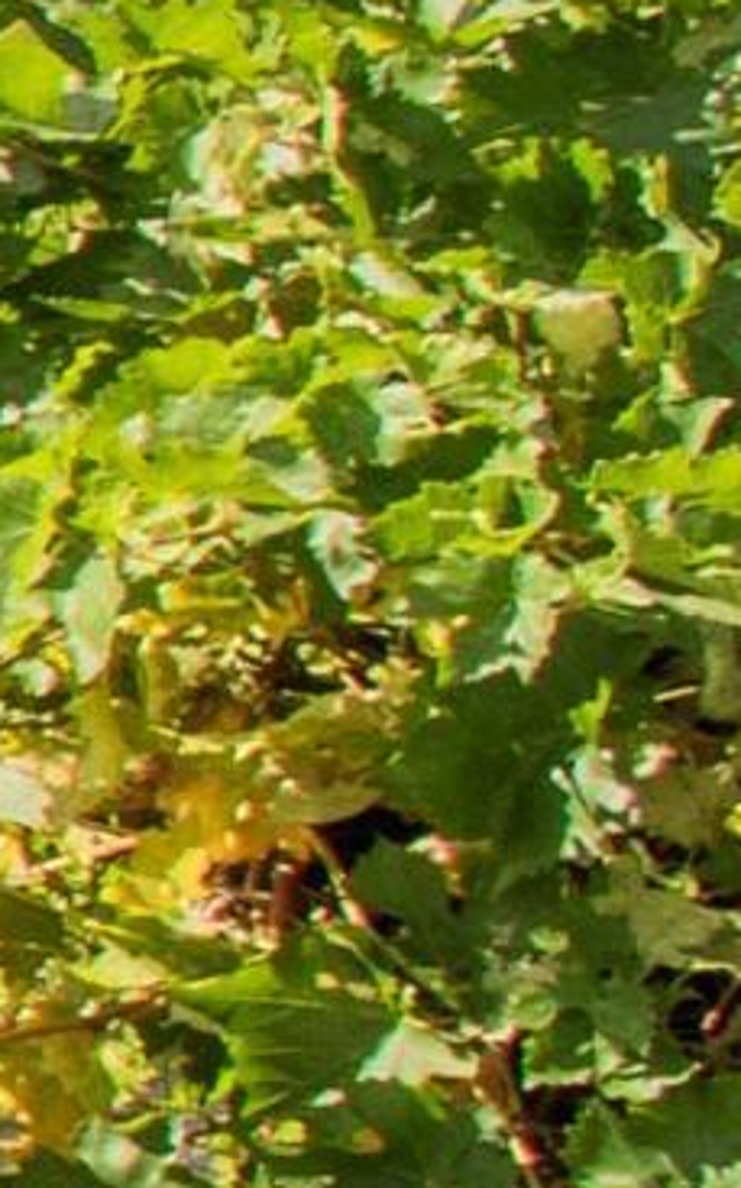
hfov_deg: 5.4
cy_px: 460
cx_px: -3595
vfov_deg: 16.7
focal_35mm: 125
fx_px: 4044
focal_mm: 10
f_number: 13
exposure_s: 1/200
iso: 200
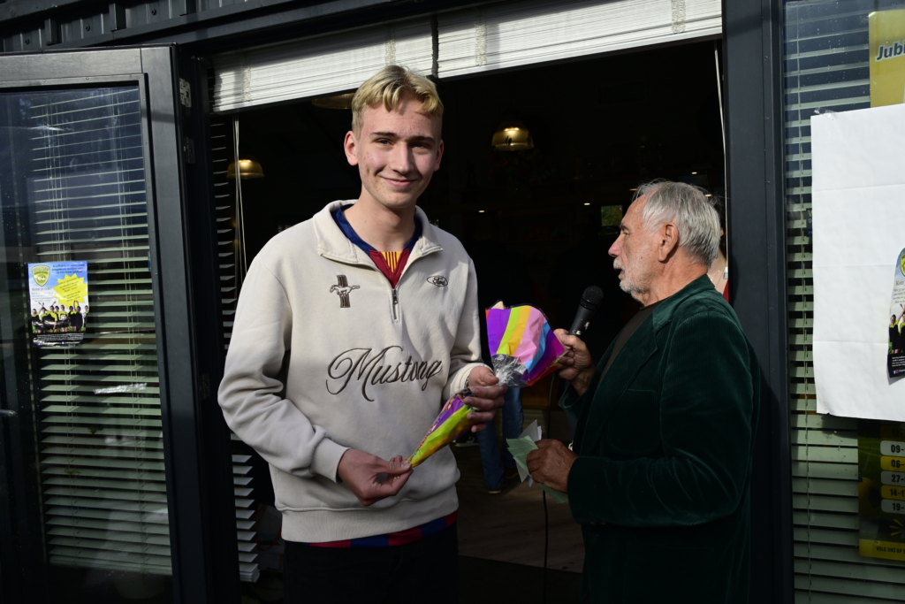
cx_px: 452
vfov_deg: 41.7
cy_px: 302
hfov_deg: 59.5
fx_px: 792
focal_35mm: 32
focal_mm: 31.5
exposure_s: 1/1600
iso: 800
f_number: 8
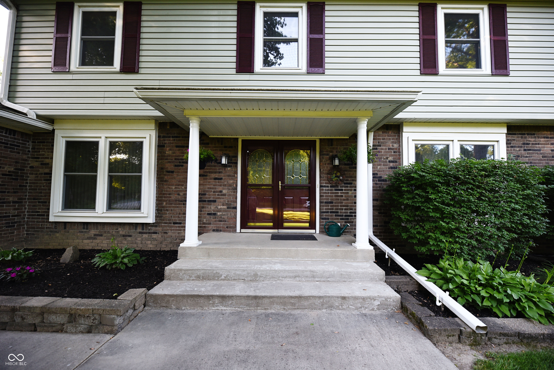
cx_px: 277
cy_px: 185
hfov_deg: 104.2
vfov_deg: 81.3
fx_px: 216
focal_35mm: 14
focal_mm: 14
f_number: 2.8
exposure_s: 1/500
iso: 640
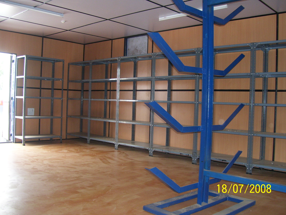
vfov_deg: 38.7
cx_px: 143
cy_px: 108
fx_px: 306
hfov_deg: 50.1
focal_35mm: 37
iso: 125
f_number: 2.7
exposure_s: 1/60
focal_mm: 6
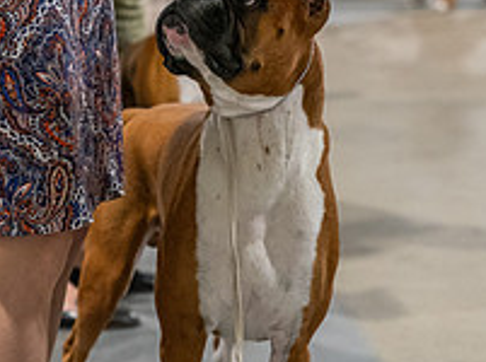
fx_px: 2116
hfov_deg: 13.1
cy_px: 70
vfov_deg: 9.8
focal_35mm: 151
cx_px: 206
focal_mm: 70
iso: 6400
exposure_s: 1/250
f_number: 3.5
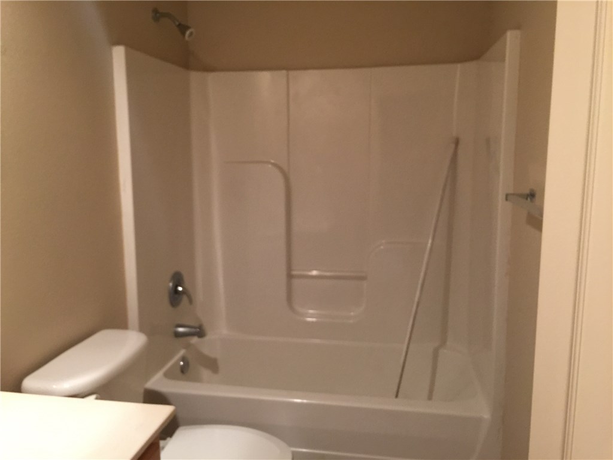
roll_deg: +1.3
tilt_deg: -7.5
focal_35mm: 29
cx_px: 306
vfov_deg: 48.2
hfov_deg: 61.7
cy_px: 230
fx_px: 514
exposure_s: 1/15
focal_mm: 4.15
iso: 100
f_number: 2.2
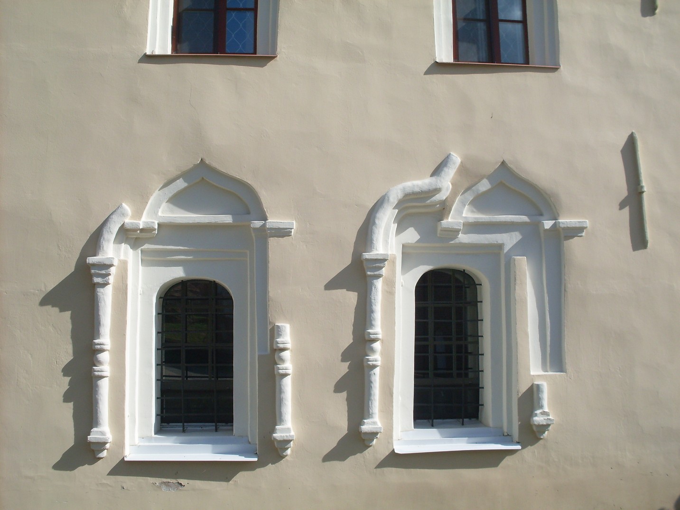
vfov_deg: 37.7
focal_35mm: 38
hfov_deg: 49.0
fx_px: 747
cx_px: 340
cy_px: 255
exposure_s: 1/250
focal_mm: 6.3
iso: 80
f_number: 8.4
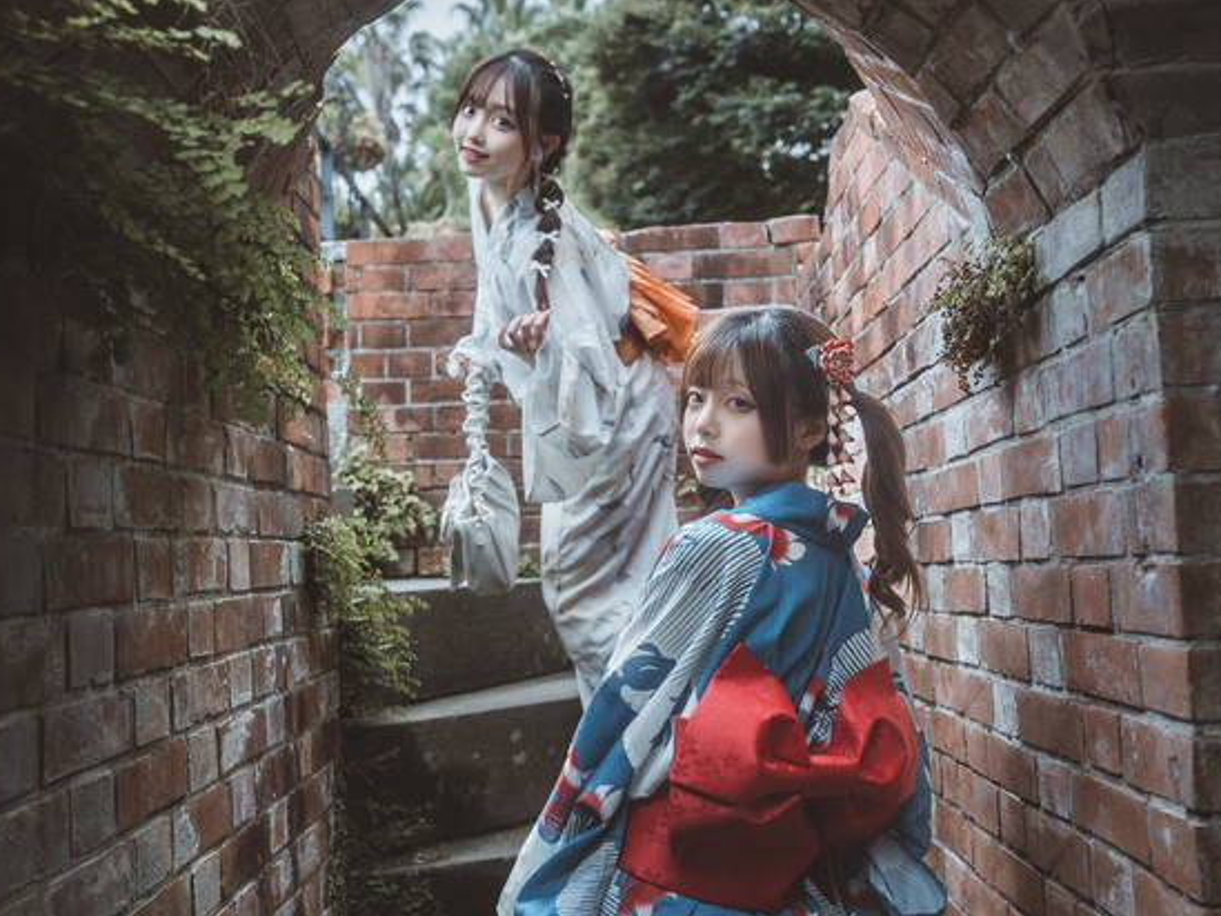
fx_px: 1446
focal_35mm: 41
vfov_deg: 35.1
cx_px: 556
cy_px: 429
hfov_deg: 45.7
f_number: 3.5
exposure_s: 1/160
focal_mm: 30
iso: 160
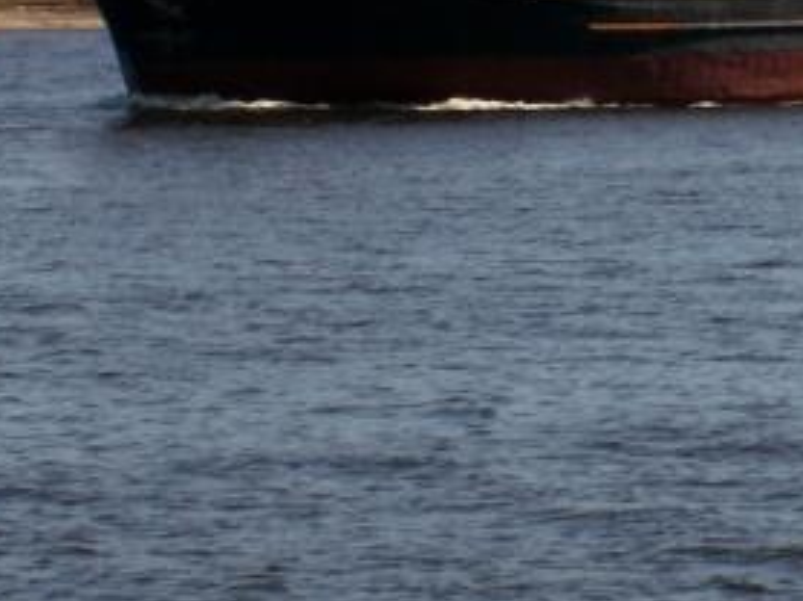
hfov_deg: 7.2
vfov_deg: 5.5
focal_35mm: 269
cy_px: -202
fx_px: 6235
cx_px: 1300
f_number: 8
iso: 50
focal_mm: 12.11
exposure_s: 1/200
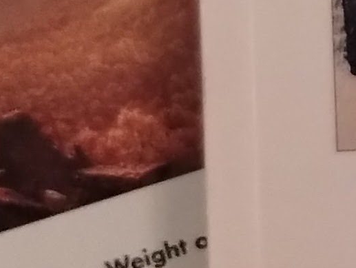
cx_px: 863
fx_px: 2275
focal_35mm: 221
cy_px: -216
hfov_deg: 8.2
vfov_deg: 6.6
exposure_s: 1/30
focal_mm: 4.27
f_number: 1.8
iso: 1213
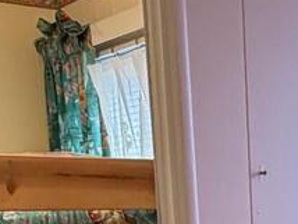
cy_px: 444
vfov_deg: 13.5
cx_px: 324
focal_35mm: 94
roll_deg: +2.4
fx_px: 810
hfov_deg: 20.0
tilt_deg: -15.2
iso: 250
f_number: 2.2
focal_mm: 2.22
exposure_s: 1/60
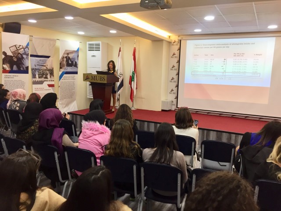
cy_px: 106
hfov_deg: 61.7
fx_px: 235
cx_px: 140
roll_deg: -1.4
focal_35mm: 29
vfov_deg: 48.2
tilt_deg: -9.1
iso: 50
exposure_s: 1/33
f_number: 2.2
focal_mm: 4.15
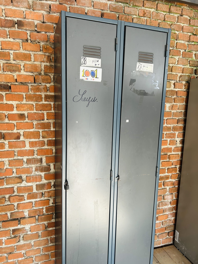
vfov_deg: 67.3
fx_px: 198
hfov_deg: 53.1
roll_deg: -2.4
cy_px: 132
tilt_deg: -6.5
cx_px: 99
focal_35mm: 26
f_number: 1.5
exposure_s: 1/121
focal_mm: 5.7
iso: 64
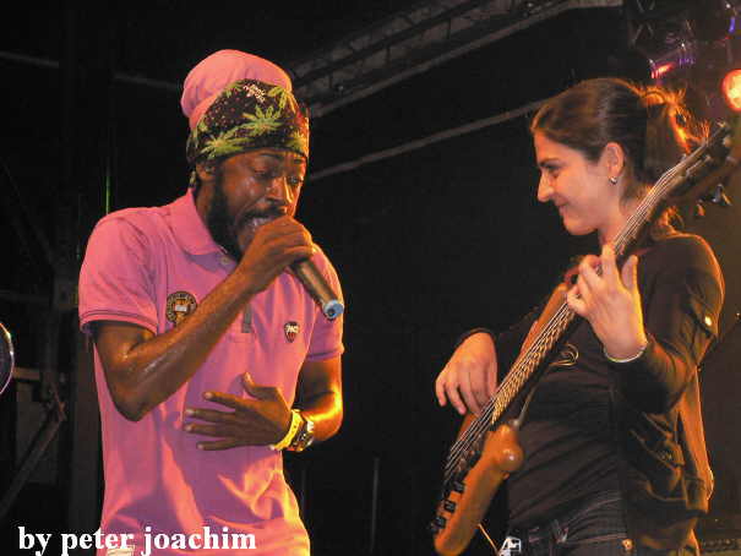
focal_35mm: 113
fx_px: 2419
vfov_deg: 13.1
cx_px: 370
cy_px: 278
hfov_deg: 17.4
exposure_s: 1/60
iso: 400
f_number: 3.2
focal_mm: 19.5
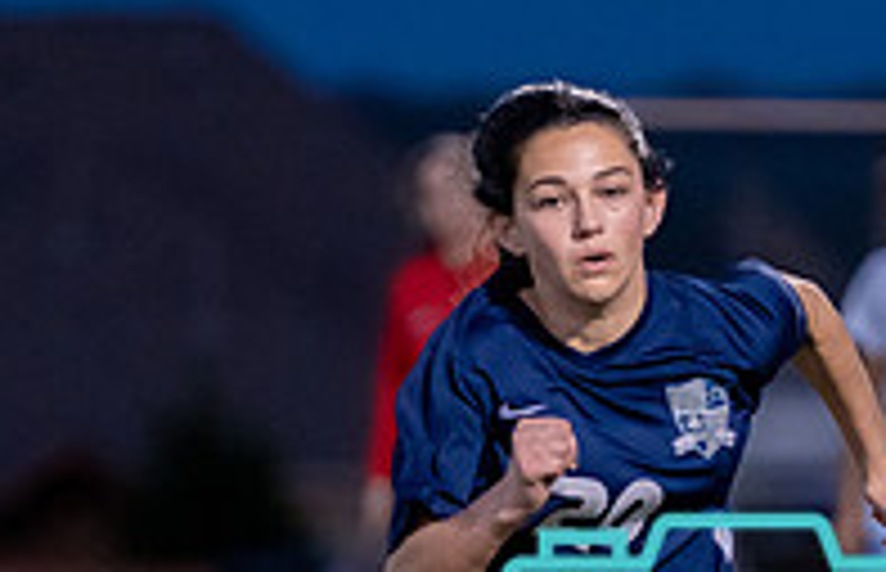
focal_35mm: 662
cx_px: 679
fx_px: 16128
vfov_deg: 2.0
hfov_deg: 3.1
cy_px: 783
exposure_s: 1/1000
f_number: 2.8
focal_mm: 168
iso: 3200
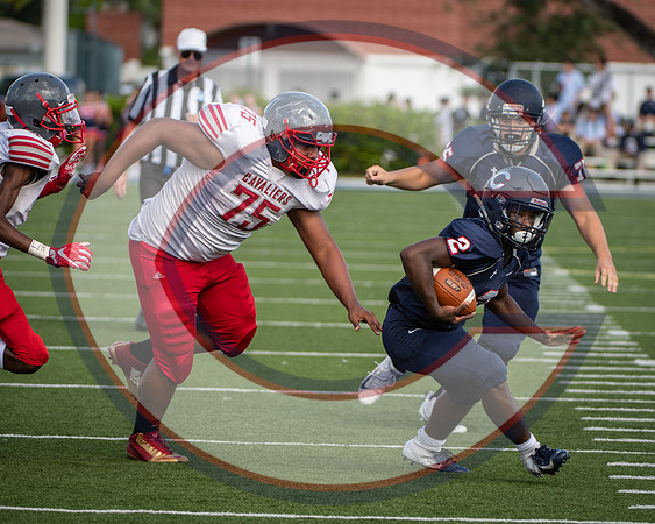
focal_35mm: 308
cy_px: 248
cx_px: 385
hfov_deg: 6.3
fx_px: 5960
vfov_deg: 5.0
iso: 220
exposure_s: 1/1000
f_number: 4
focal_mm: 200
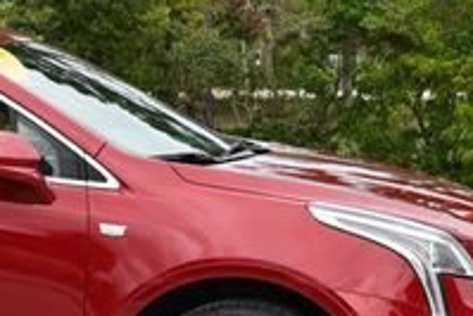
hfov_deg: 10.5
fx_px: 2538
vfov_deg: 7.1
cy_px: 140
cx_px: -81
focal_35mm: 193
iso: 200
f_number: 8
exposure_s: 1/250
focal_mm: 30
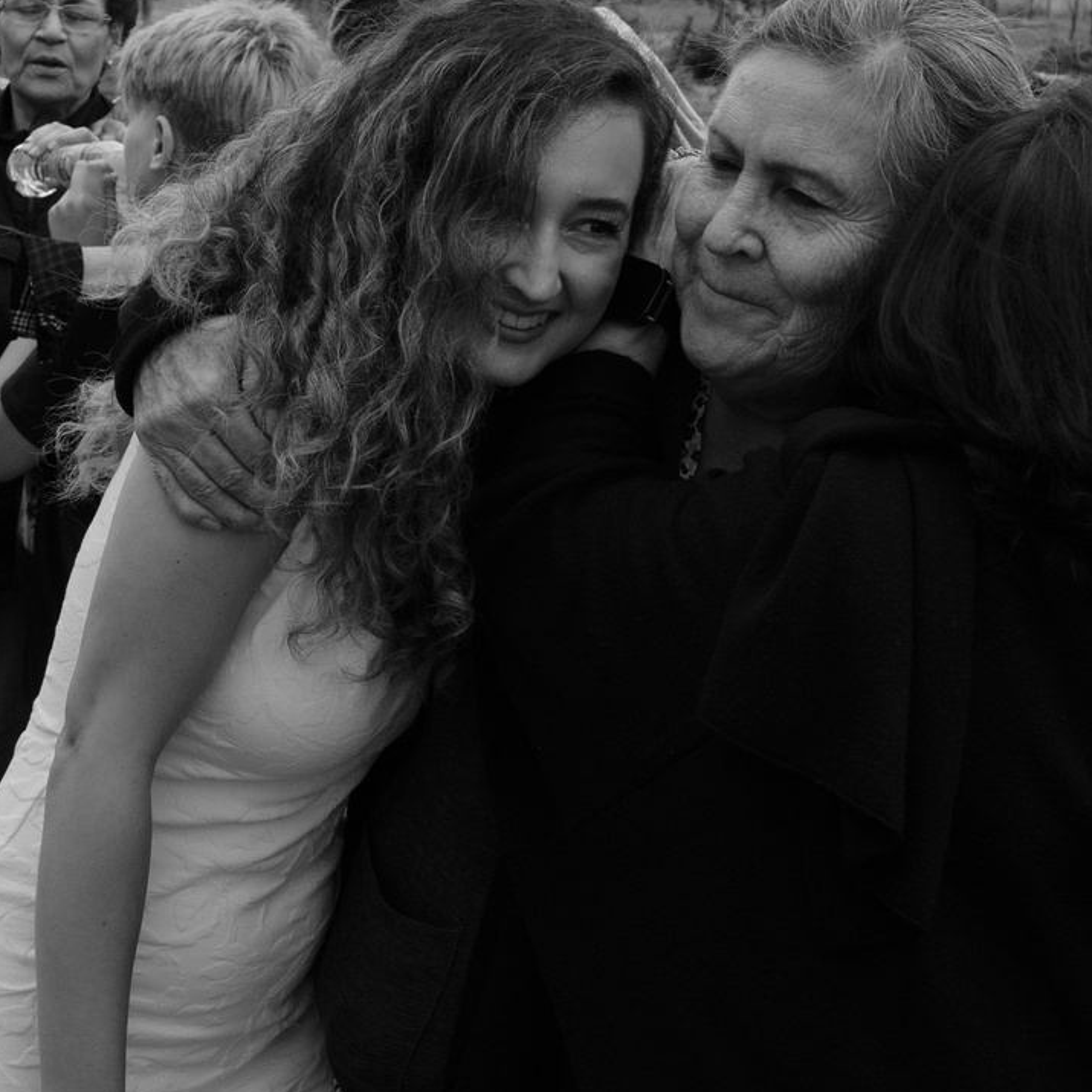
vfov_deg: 23.5
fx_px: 2605
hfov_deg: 23.6
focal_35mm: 73
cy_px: 340
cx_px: 373
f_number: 4.5
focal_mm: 16
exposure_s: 1/320
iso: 200
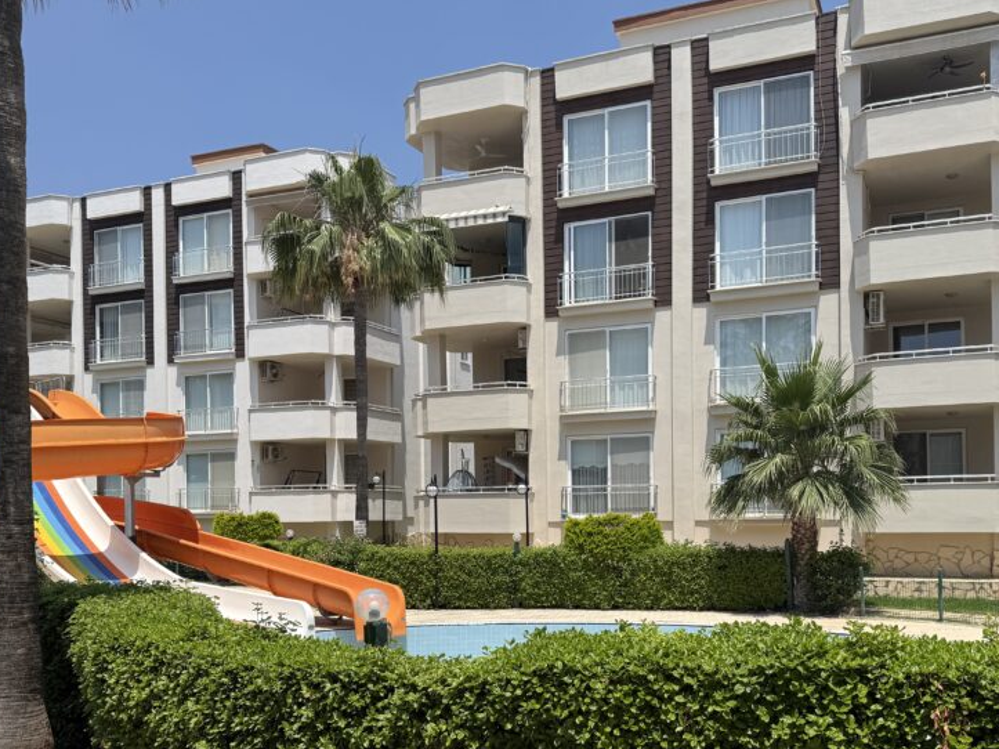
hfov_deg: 53.9
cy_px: 507
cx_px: 535
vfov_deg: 41.2
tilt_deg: +1.3
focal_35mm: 34
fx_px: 981
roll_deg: +0.7
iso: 80
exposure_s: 1/5319
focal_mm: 6.76
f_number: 1.78
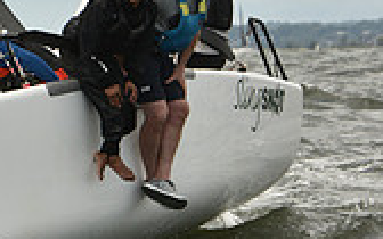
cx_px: -169
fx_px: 5156
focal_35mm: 494
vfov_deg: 2.7
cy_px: 69
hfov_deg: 4.2
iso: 250
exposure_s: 1/800
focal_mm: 140
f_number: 9
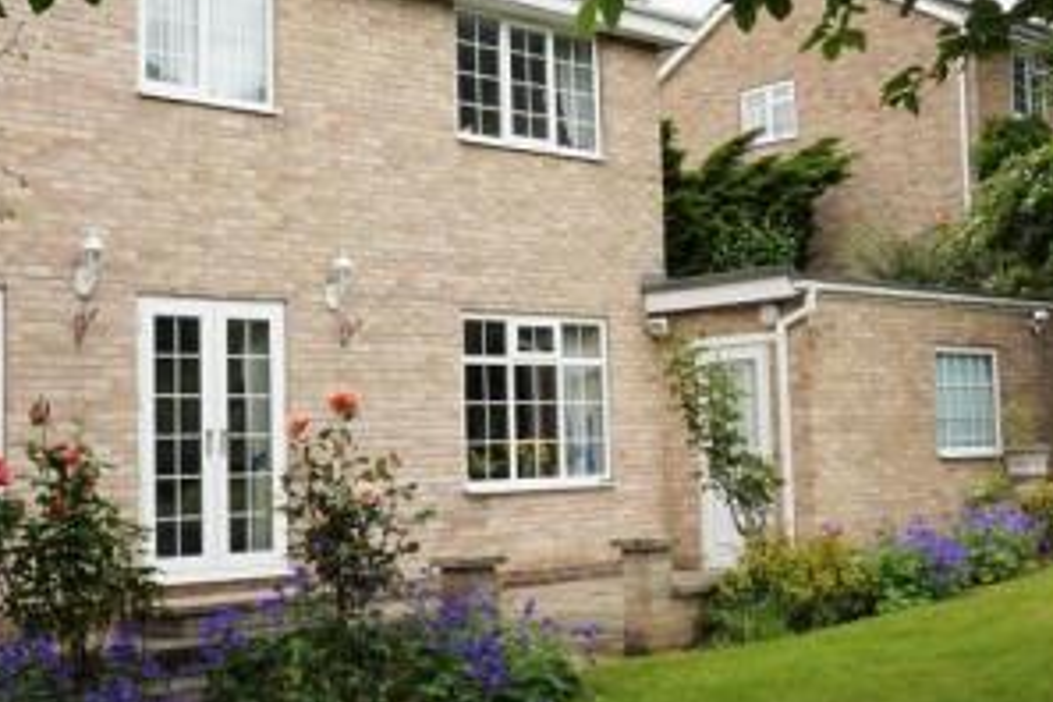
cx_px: 511
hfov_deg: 37.5
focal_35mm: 53
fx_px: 1550
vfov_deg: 25.5
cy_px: 317
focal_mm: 16
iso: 125
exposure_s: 1/100
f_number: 9
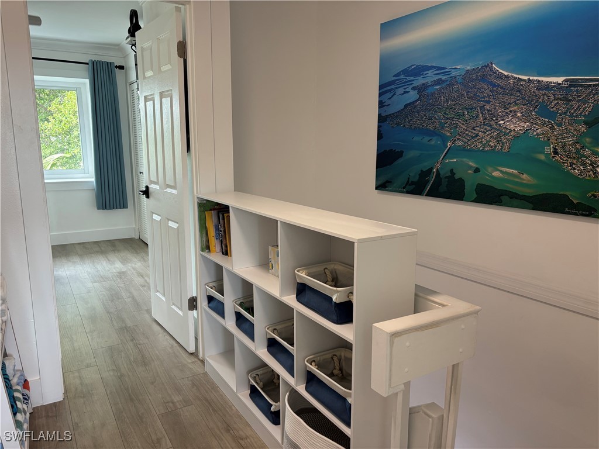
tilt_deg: -11.9
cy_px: 224
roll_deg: -0.3
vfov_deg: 53.1
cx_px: 300
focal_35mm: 26
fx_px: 450
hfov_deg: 67.3
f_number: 1.6
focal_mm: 5.96
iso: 100
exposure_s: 1/60
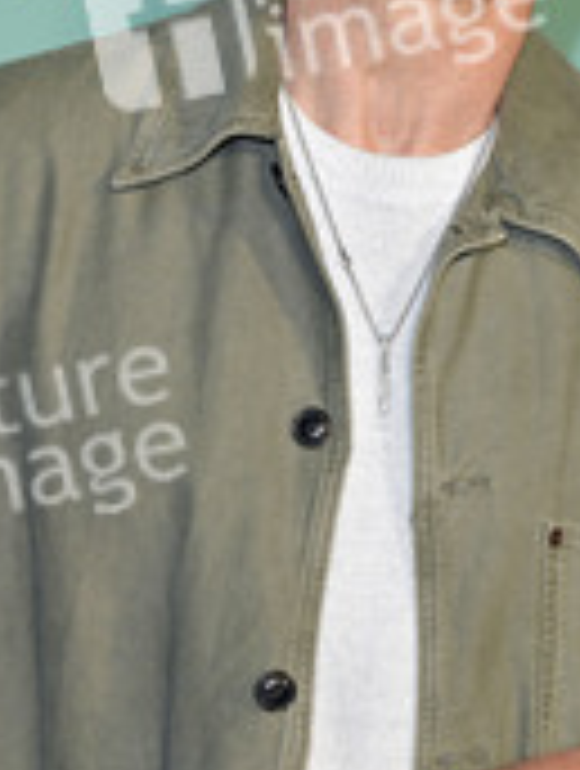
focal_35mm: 157
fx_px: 3494
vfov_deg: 12.5
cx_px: 445
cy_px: 230
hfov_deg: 9.5
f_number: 6.3
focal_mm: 70
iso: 1600
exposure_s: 1/250
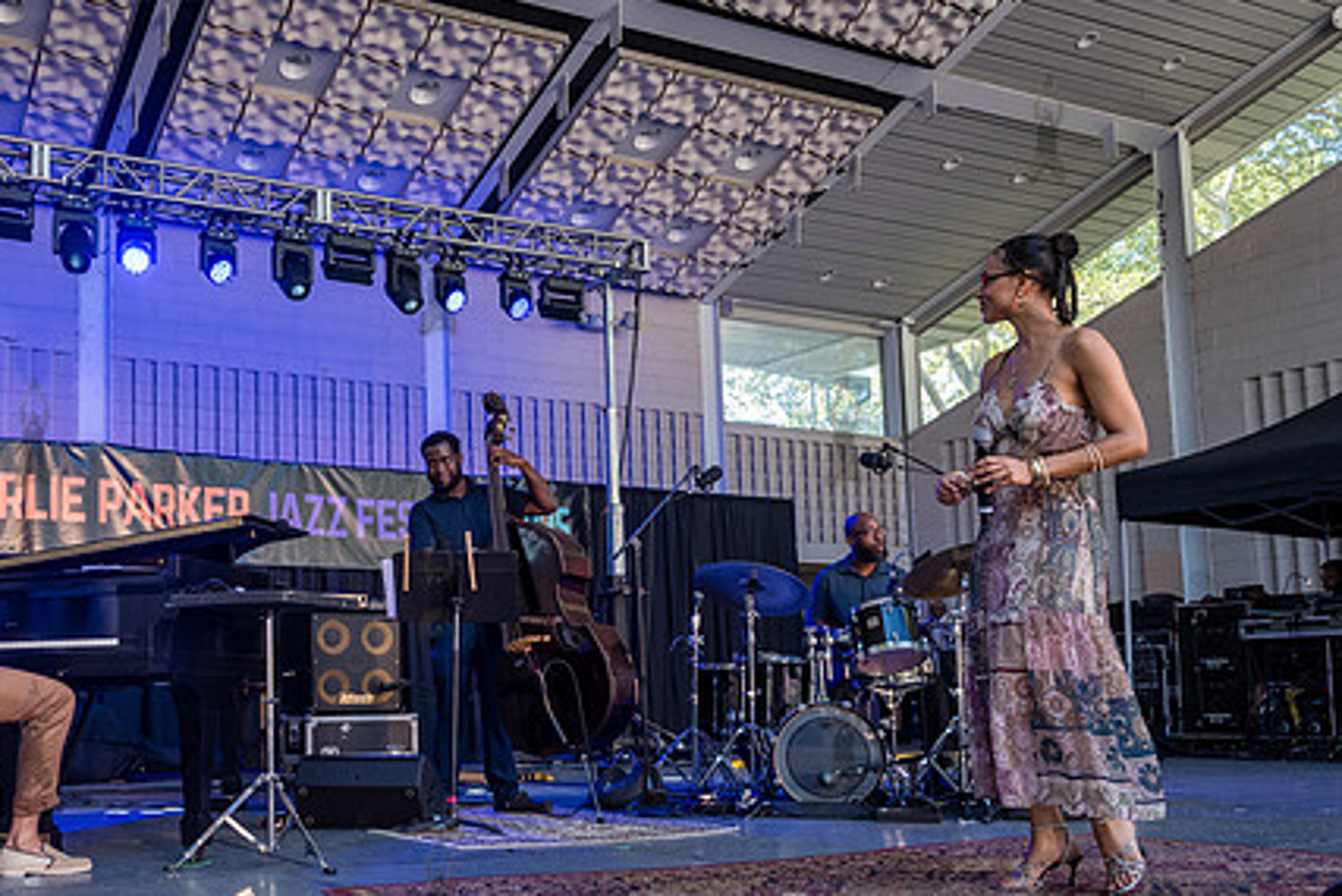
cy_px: 583
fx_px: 1417
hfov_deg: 49.7
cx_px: 437
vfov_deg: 34.8
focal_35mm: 38
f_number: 4
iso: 1250
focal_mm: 28
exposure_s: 1/500
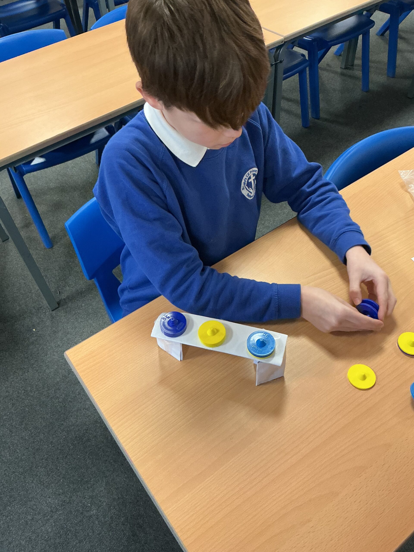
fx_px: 462
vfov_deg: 61.7
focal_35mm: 29
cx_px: 207
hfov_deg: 48.2
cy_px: 276
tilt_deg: -49.5
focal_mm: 3
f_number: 1.8
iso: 160
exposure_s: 1/60
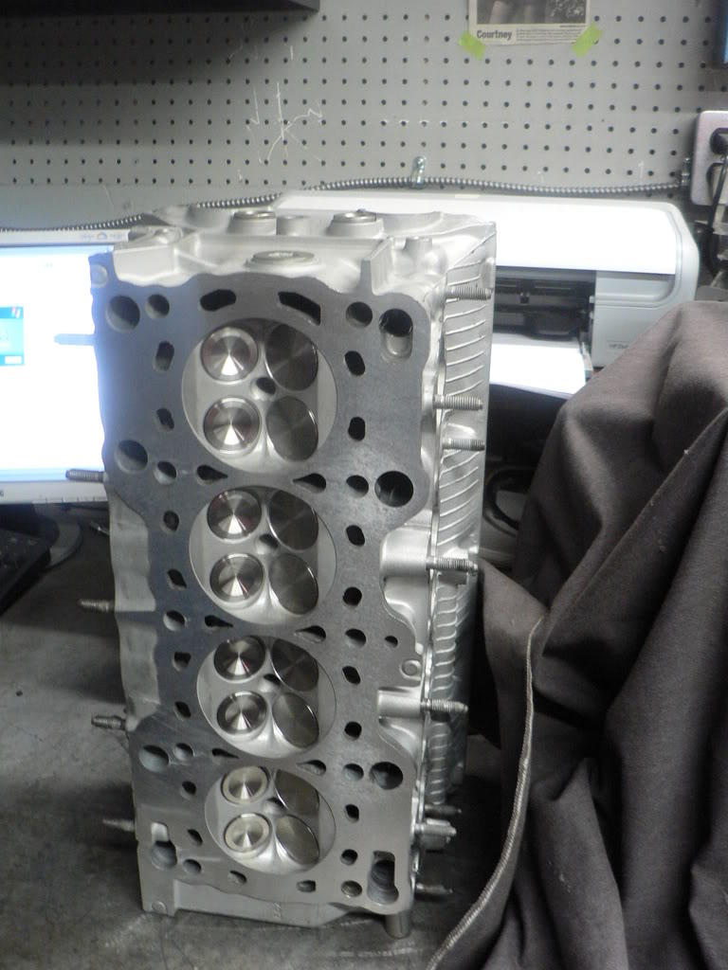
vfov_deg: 51.4
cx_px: 364
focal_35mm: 36
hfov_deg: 39.7
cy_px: 485
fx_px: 1009
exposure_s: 1/13
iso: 200
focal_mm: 6
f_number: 2.8
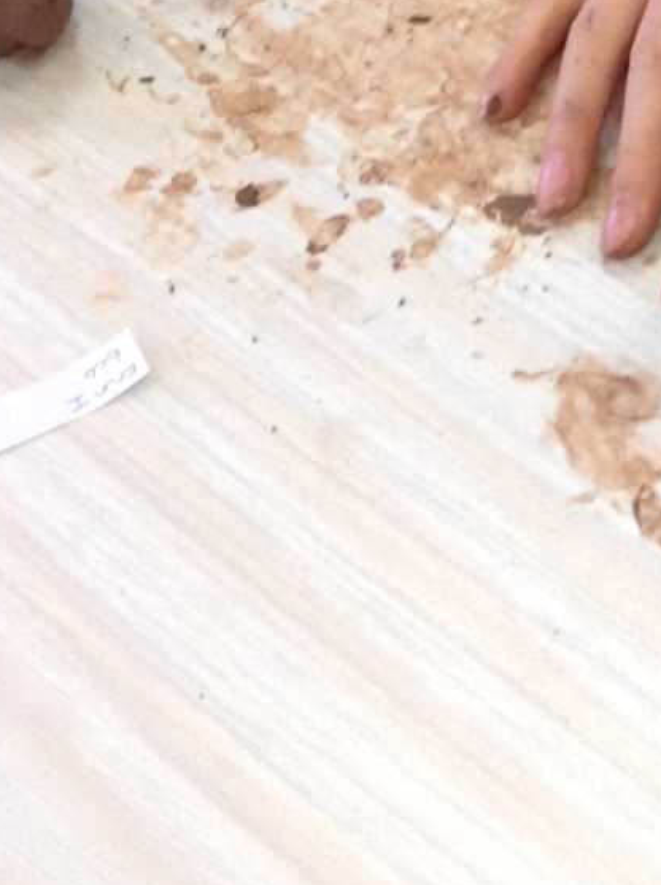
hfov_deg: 8.6
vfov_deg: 11.5
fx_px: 4110
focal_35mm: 161
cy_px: -645
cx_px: 1373
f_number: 2.4
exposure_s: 1/24
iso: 50
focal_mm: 4.28
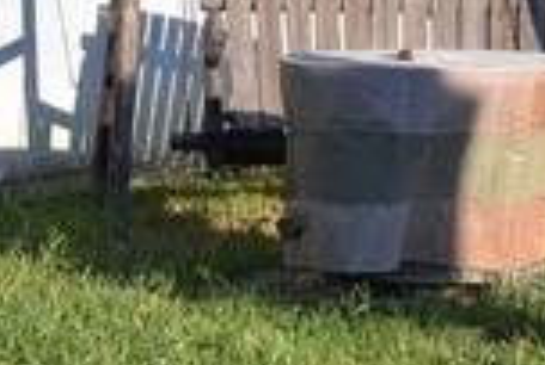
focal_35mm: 202
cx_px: 420
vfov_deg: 6.8
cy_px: 129
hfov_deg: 10.1
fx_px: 3064
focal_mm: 20
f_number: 7.1
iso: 200
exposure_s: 1/200
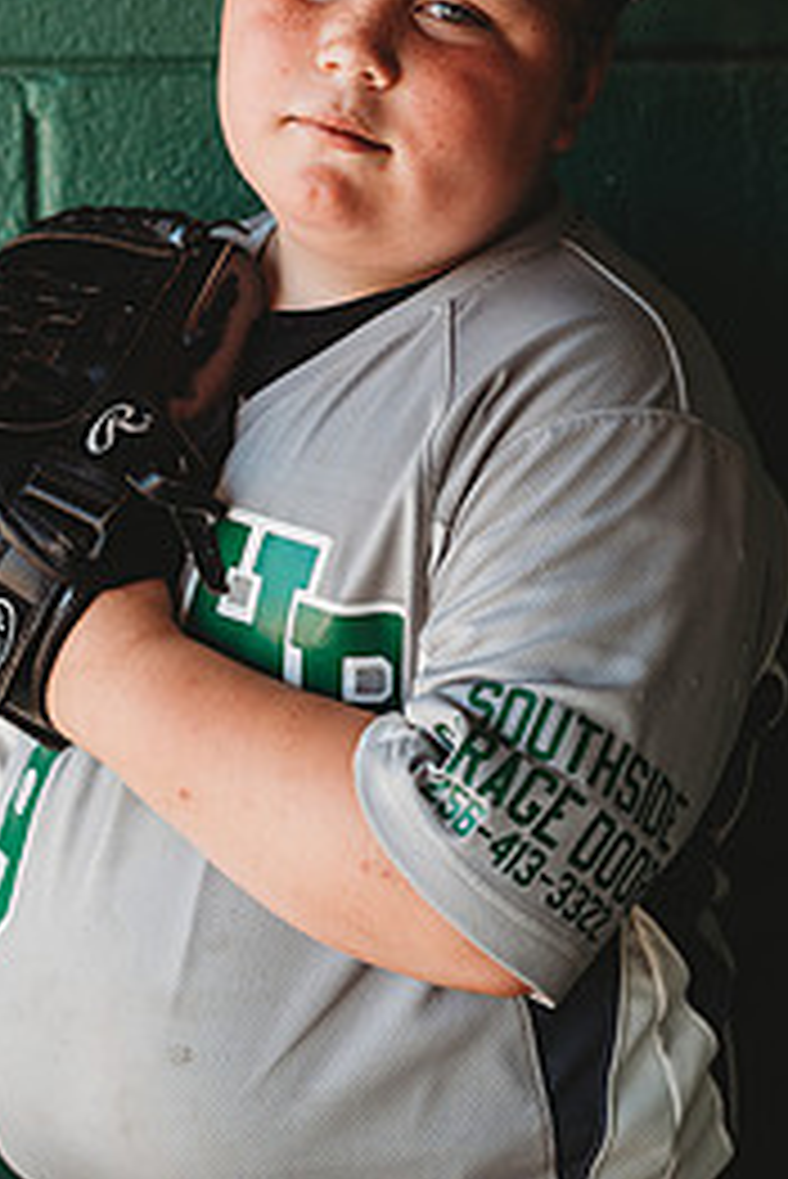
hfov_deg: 9.4
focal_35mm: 146
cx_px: 333
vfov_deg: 14.0
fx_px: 4787
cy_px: 468
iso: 200
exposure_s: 1/200
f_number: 2.8
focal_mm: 85
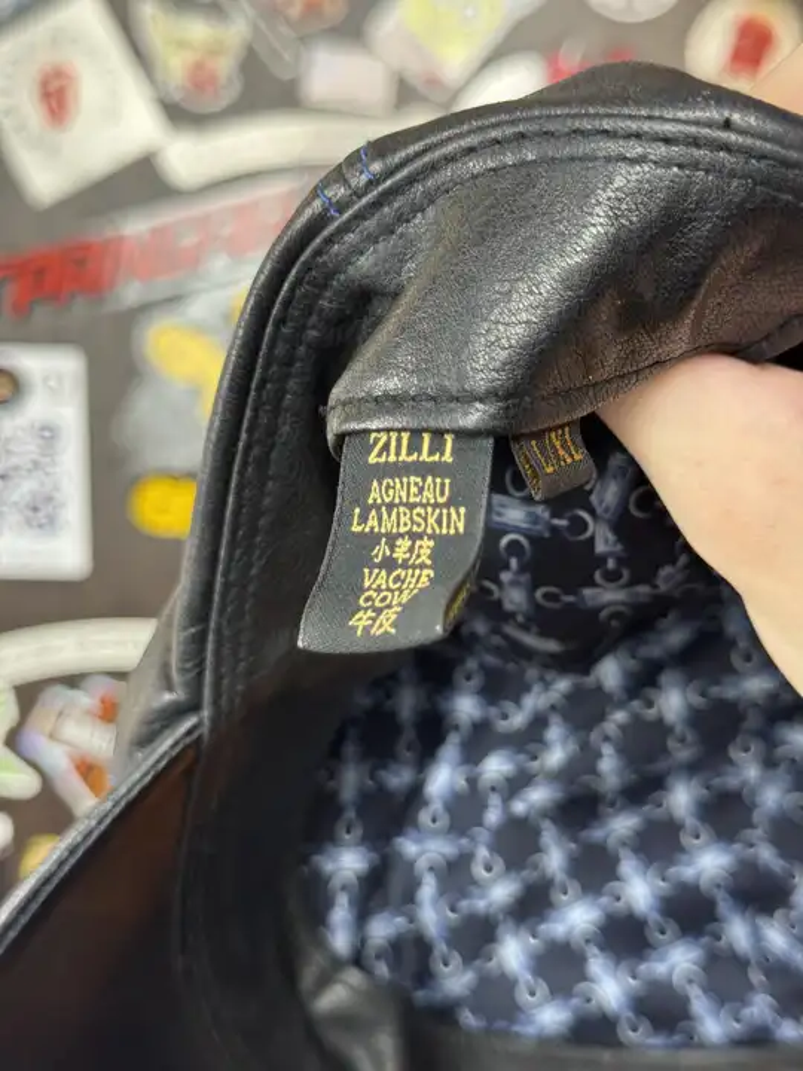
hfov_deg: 30.3
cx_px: 402
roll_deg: +0.1
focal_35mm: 48
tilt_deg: -10.5
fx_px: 1485
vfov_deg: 39.7
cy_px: 536
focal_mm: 6.76
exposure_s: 1/50
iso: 160
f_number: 1.78
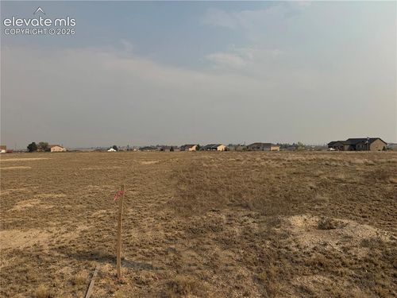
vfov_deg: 56.8
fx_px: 275
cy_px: 149
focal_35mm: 24
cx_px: 198
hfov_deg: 71.6
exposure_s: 1/7937
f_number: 1.78
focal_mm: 6.76
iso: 80
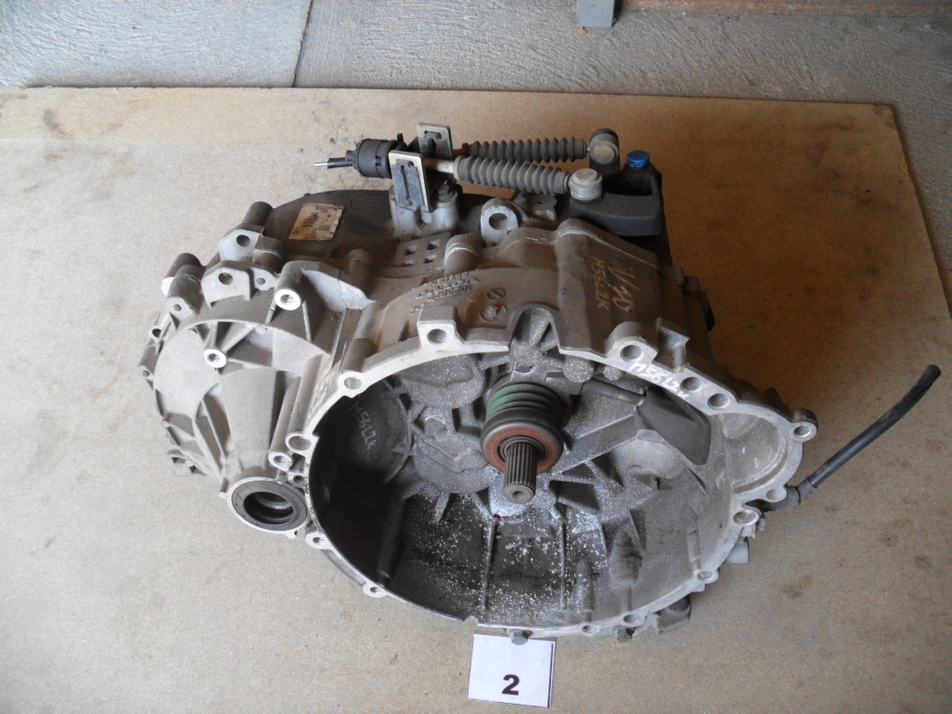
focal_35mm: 35
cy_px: 357
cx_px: 476
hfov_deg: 52.6
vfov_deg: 40.7
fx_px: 963
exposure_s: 1/45
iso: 100
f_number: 3
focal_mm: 6.3
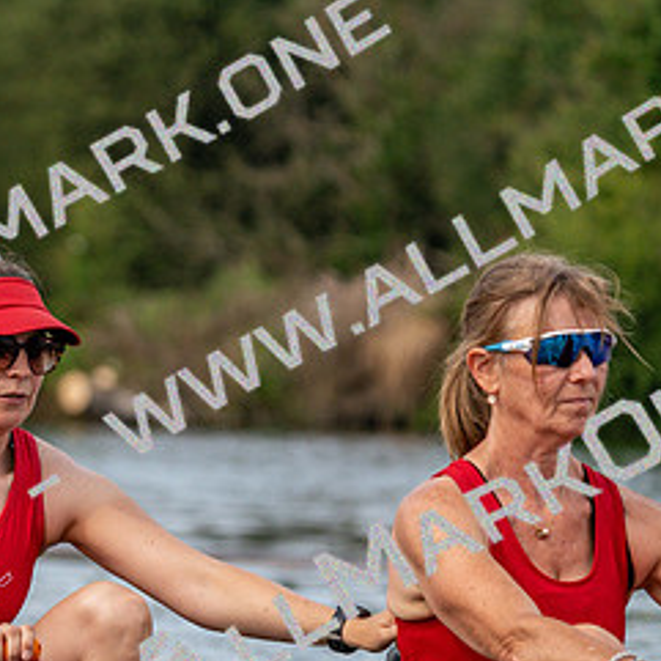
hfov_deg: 4.3
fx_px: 8858
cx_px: -96
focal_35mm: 410
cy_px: 501
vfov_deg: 4.3
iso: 400
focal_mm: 200
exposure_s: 1/1600
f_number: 5.6
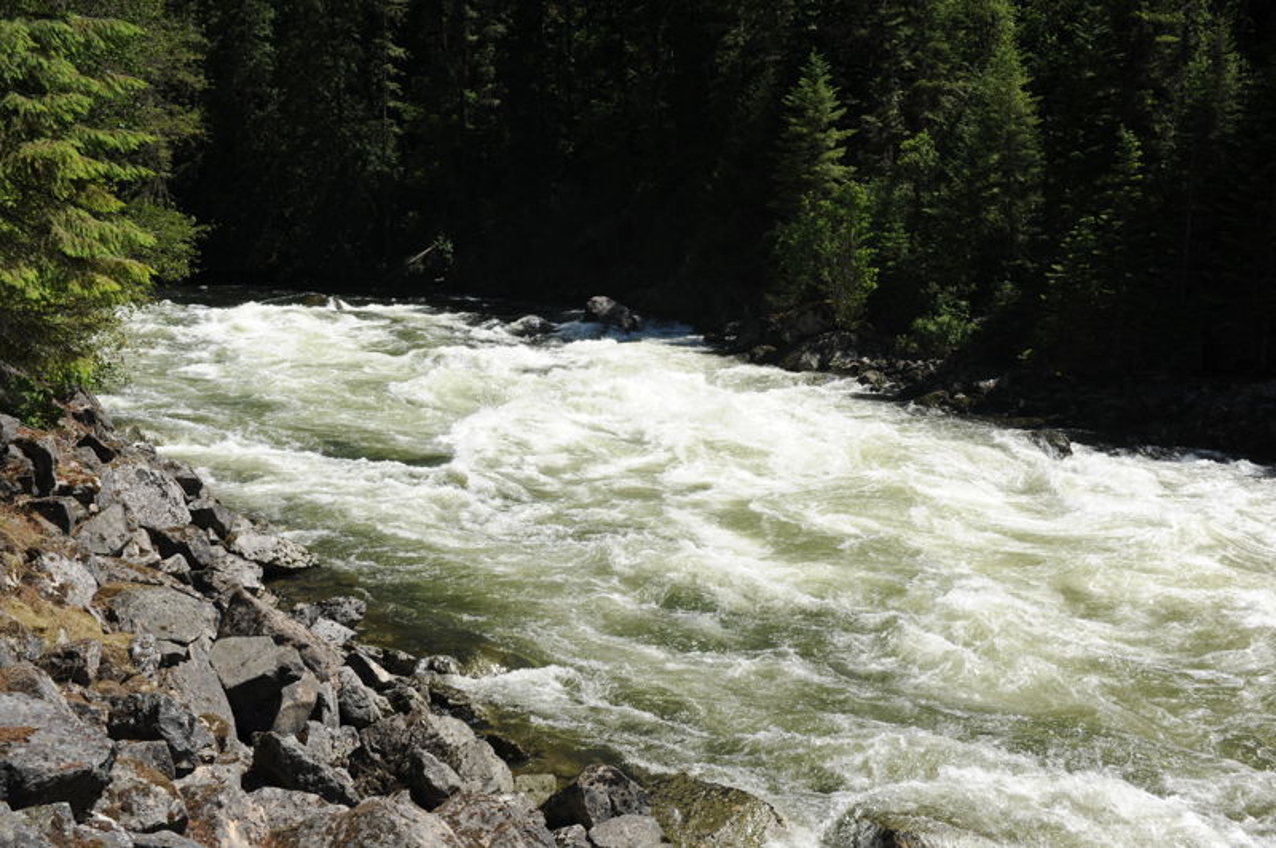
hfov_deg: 54.5
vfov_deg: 37.8
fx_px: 1240
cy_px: 424
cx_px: 638
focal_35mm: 35
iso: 200
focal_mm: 35
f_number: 11
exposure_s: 1/250
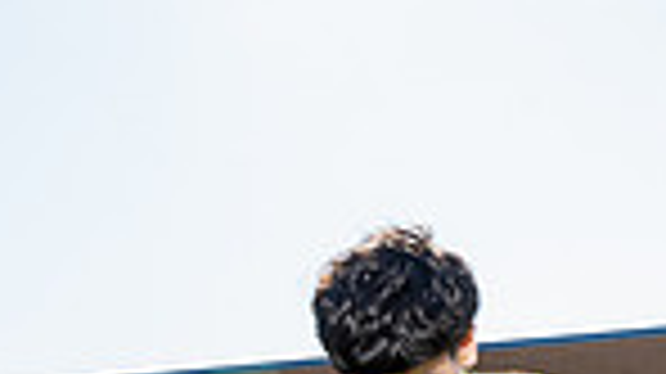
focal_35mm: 105
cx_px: 216
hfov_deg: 20.3
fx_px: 1853
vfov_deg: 9.9
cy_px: 928
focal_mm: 33
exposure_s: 1/250
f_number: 10
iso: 320
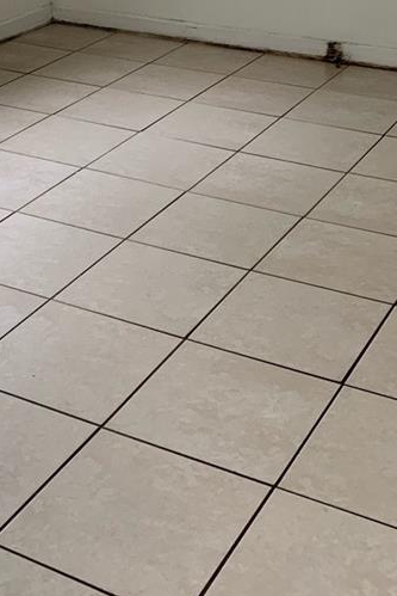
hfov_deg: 20.8
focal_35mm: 65
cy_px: 8
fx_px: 1074
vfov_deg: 29.1
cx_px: 113
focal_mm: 4.25
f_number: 1.8
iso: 100
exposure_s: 1/77
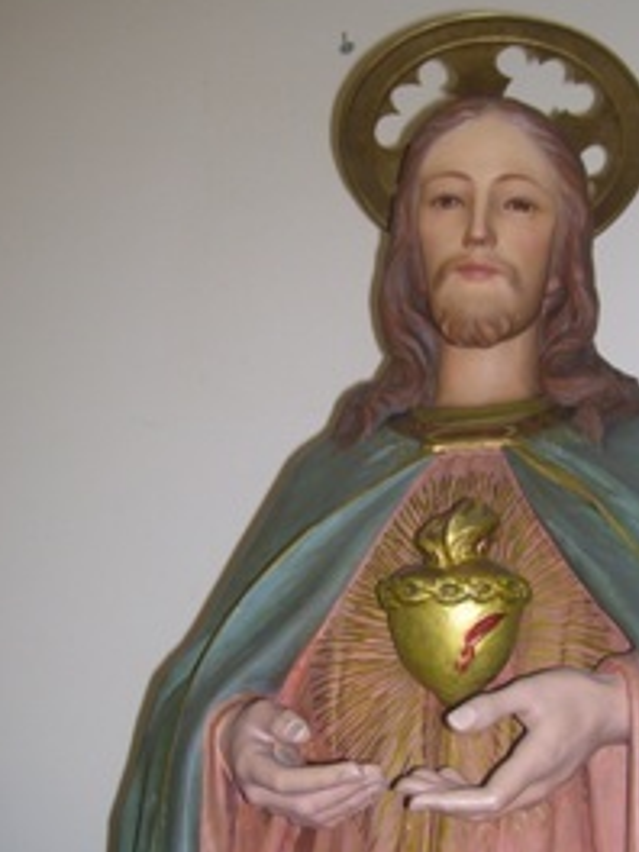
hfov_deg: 25.9
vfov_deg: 34.3
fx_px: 1378
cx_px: 455
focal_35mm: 56
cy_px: 468
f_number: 2.7
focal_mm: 6
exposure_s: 1/60
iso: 80
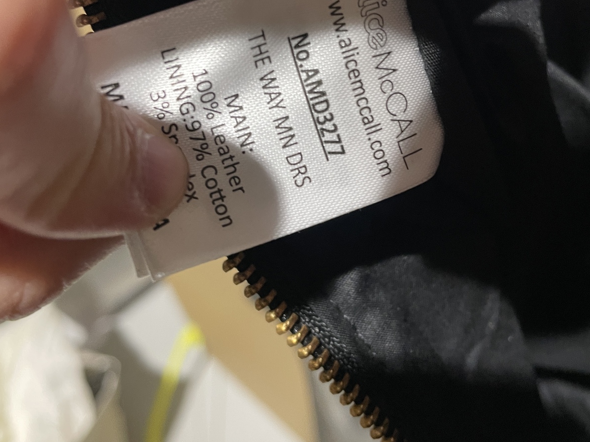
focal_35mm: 35
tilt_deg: -52.7
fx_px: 596
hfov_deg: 52.6
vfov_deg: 40.4
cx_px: 296
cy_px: 164
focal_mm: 4.2
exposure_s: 1/50
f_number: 1.6
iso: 160
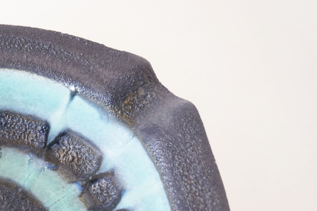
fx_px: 598
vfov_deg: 19.8
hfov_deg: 28.7
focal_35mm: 68
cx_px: 41
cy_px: 172
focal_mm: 26
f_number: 4.5
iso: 640
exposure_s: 1/60
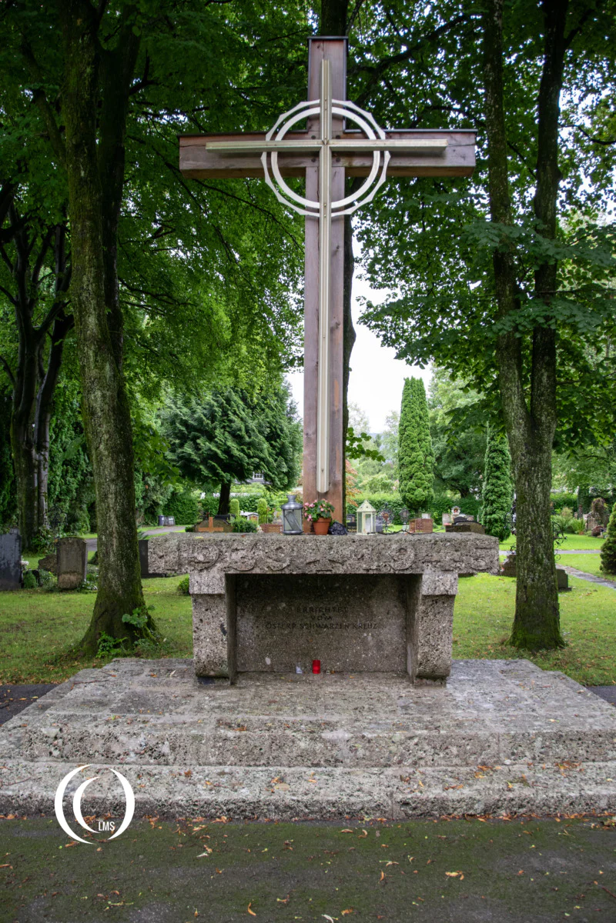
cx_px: 308
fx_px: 693
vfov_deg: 67.4
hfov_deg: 47.9
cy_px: 462
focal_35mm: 27
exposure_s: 1/60
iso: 400
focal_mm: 18
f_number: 4
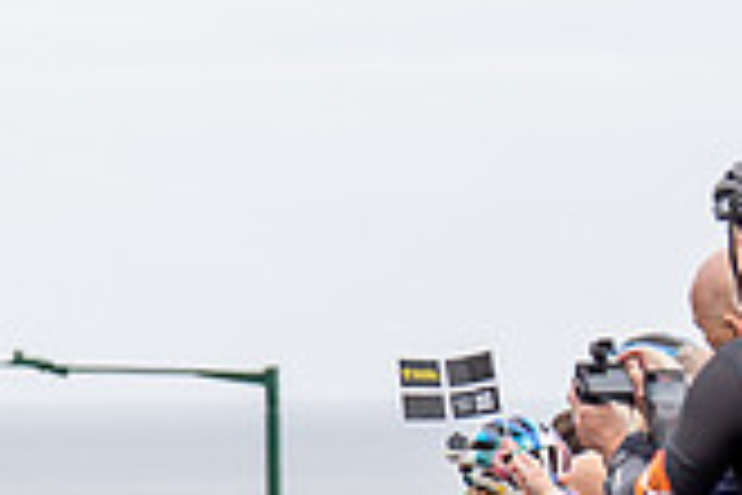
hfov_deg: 3.5
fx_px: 11933
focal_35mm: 579
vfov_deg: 2.4
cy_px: 868
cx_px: -372
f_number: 3.5
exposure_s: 1/1000
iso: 320
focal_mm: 106
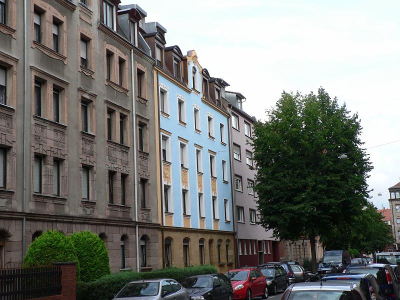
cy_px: 150
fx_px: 624
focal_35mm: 54
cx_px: 200
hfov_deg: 35.5
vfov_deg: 27.0
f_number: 4.5
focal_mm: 8.9
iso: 80
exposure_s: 1/320
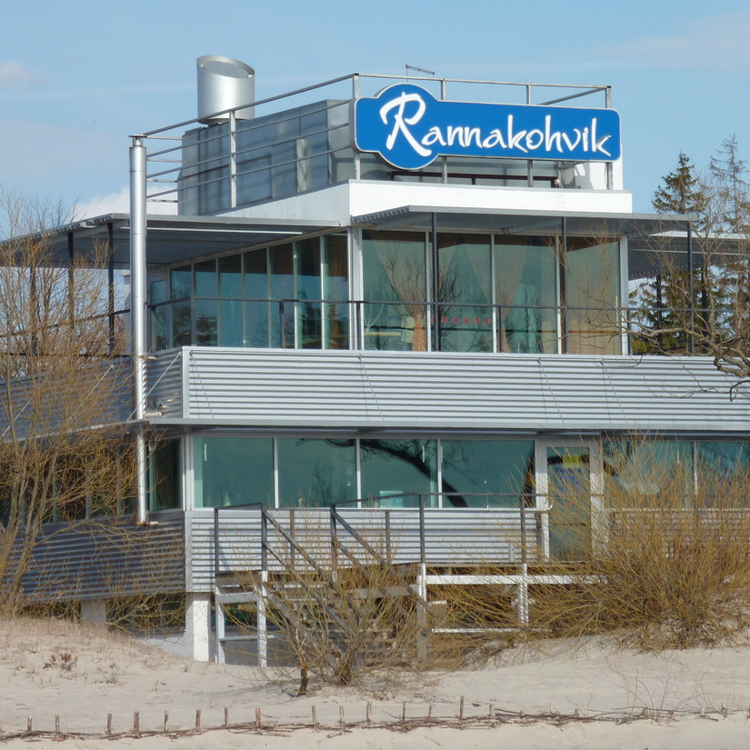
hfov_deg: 9.3
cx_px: 428
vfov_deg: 9.3
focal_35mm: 189
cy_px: 357
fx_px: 4633
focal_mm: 24.1
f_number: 5.6
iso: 80
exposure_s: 1/500
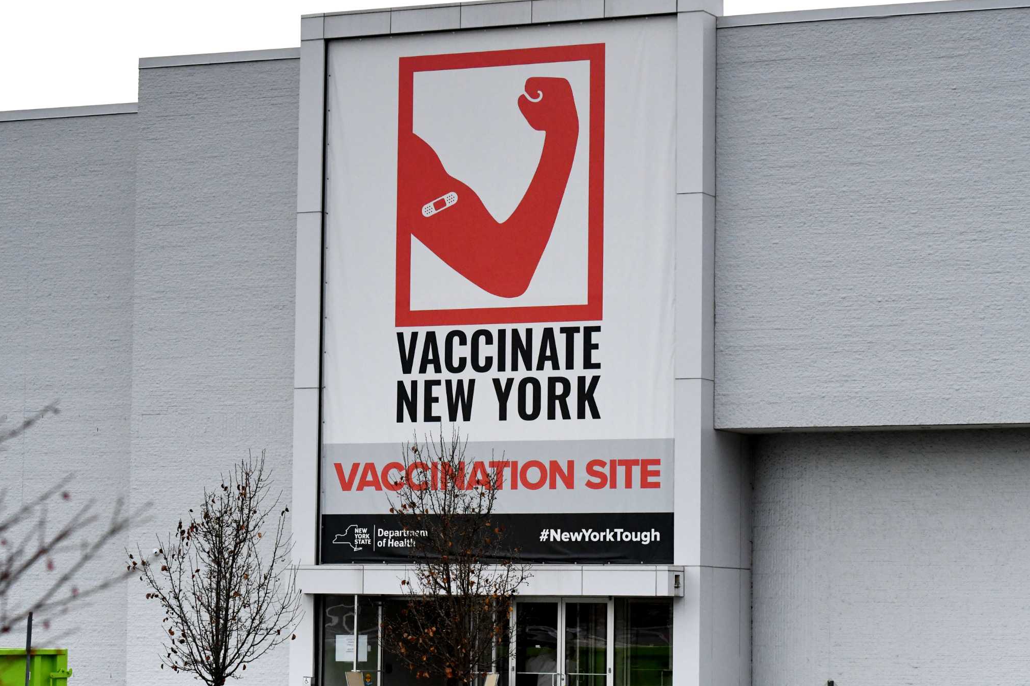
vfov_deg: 12.8
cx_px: 507
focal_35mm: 107
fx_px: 3060
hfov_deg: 19.1
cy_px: 340
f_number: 6.3
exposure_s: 1/8000
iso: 2500
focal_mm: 70
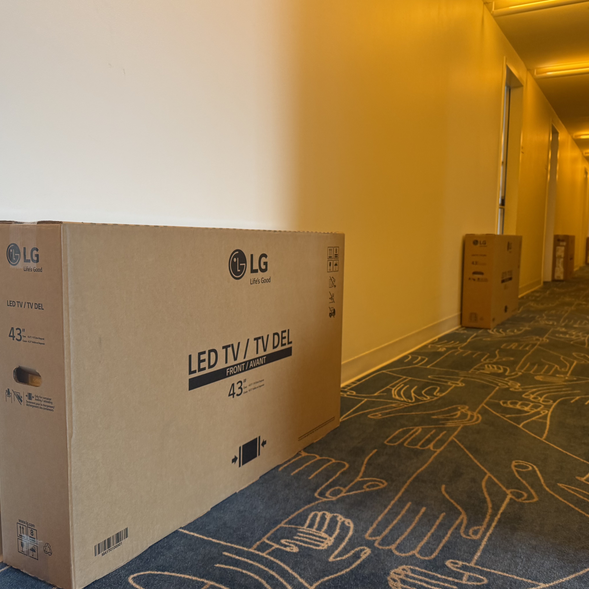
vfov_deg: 55.6
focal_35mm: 29
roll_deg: -1.8
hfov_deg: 55.5
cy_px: 301
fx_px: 558
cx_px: 326
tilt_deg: -6.7
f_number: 1.78
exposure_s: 1/120
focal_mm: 6.76
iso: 200
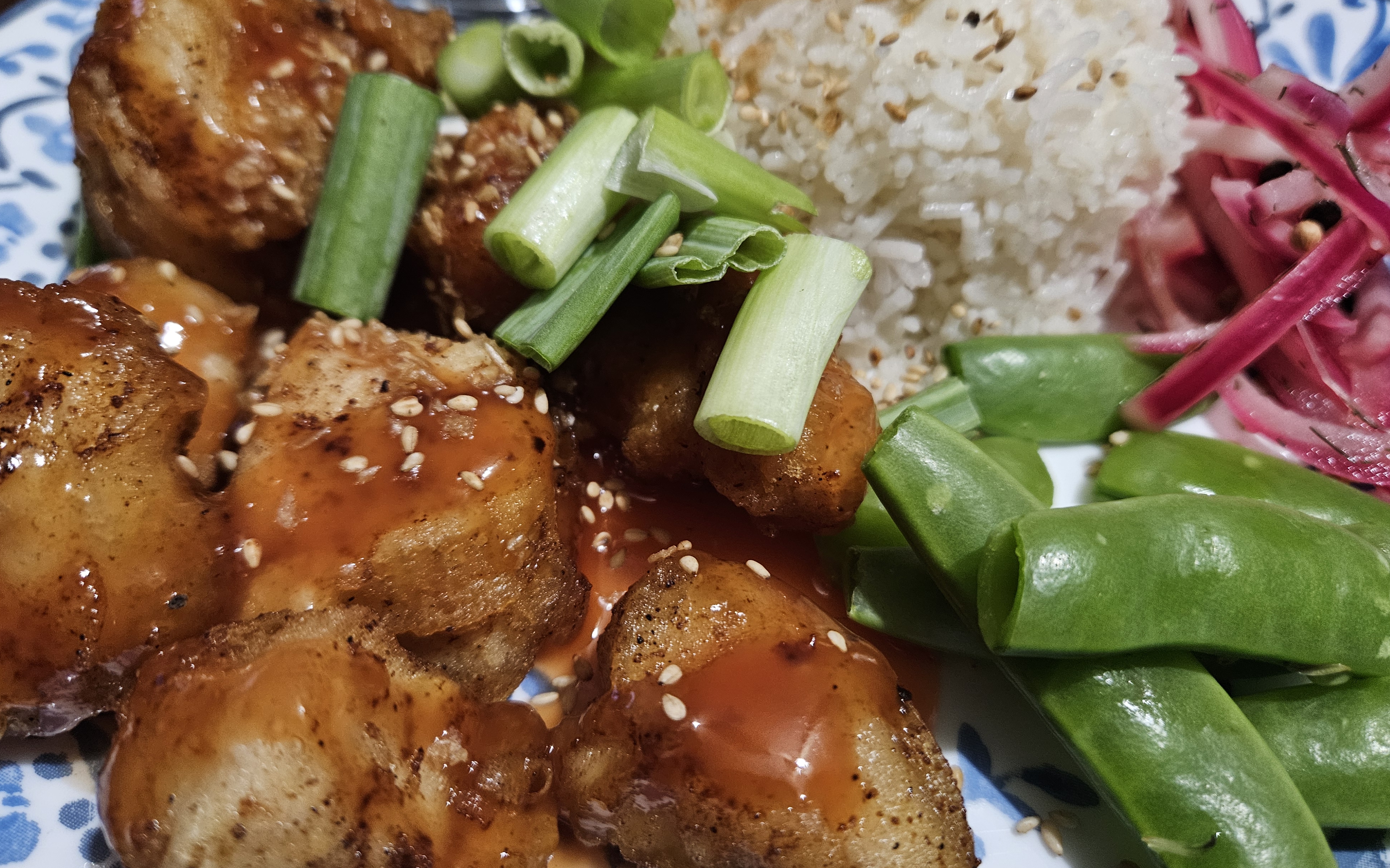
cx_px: 697
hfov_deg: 72.5
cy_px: 413
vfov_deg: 49.3
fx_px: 947
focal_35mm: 25
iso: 640
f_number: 1.8
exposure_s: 1/30
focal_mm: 5.4
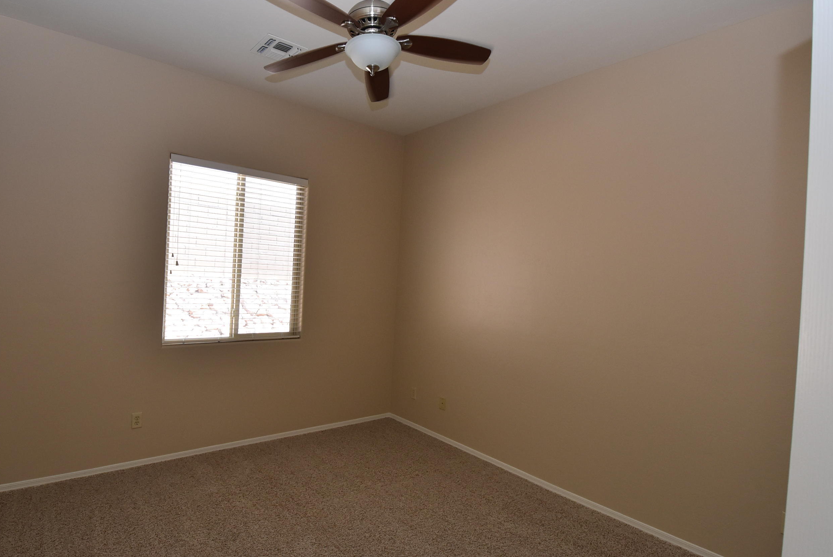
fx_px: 417
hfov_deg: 89.5
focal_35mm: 18
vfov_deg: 67.5
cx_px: 362
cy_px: 279
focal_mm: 10
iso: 640
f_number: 5.6
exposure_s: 1/125
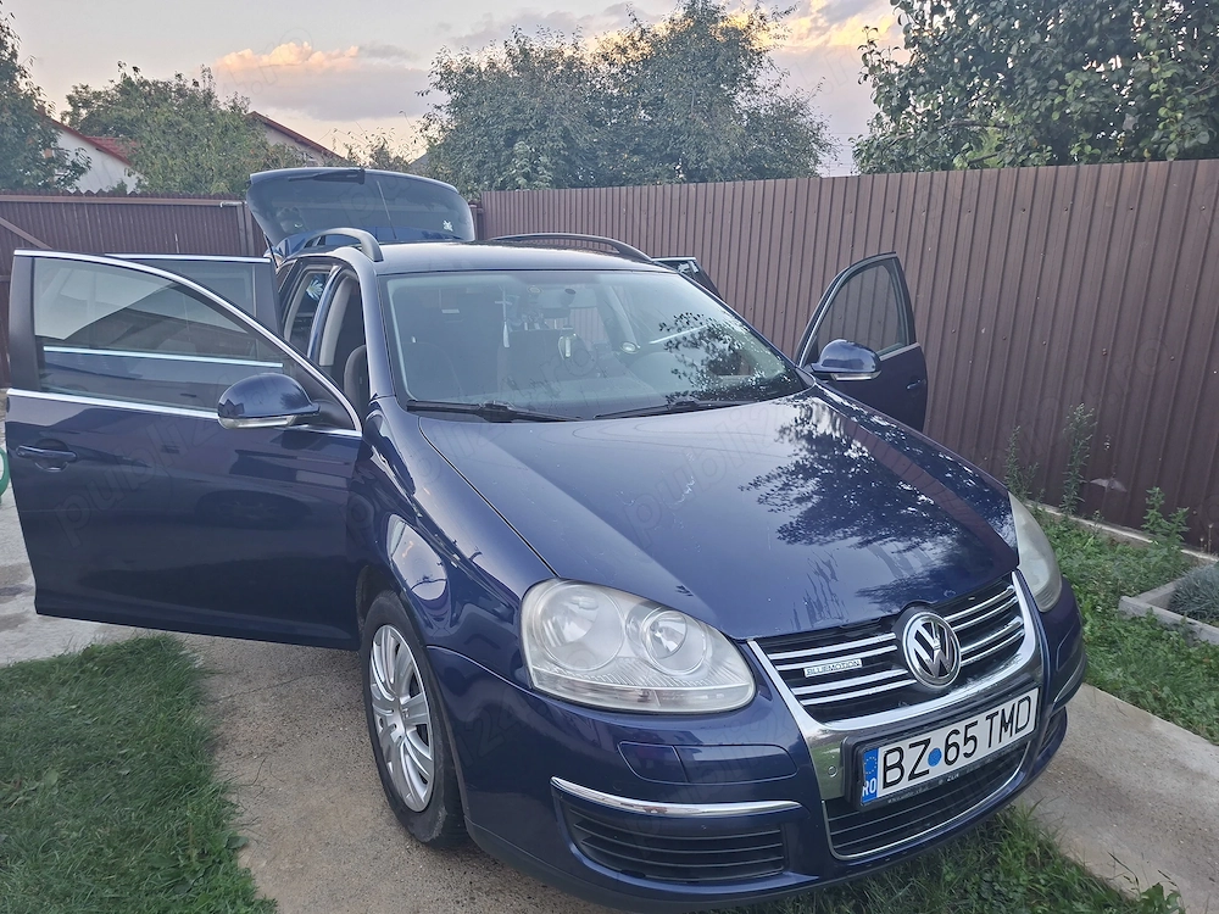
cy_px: 457
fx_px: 810
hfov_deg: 73.9
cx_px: 610
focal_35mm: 23
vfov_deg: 58.9
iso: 80
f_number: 1.8
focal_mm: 5.54
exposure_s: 1/120
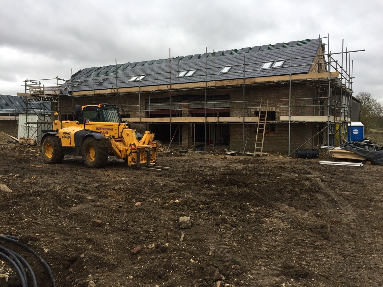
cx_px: 192
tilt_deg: -3.2
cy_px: 144
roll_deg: +0.8
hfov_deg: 61.7
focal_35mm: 29
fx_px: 321
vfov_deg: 48.2
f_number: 2.2
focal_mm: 4.15
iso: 32
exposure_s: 1/118
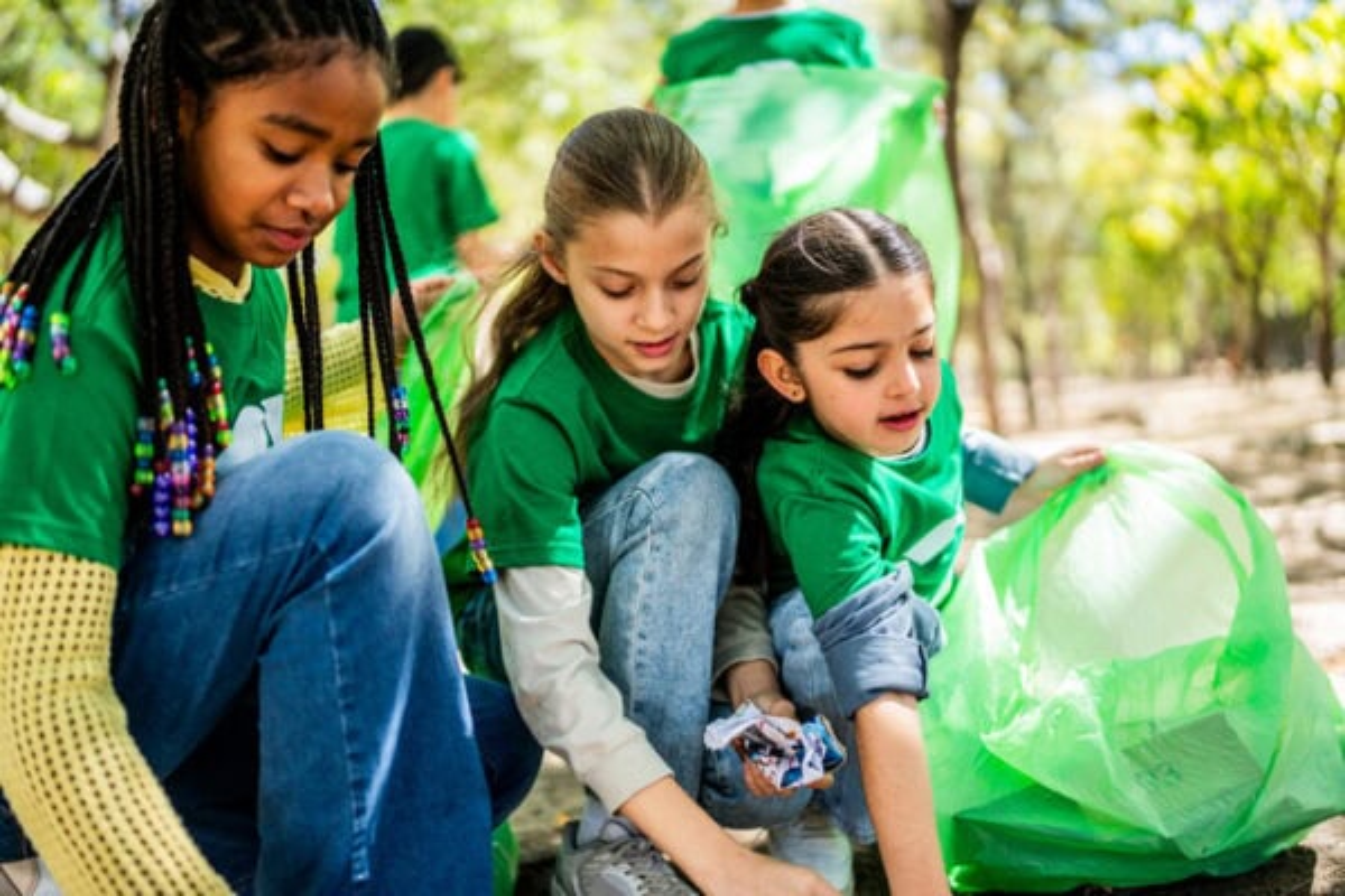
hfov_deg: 54.4
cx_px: 672
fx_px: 1308
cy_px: 448
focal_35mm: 35
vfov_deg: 37.9
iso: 160
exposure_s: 1/1600
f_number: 1.3
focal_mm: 35
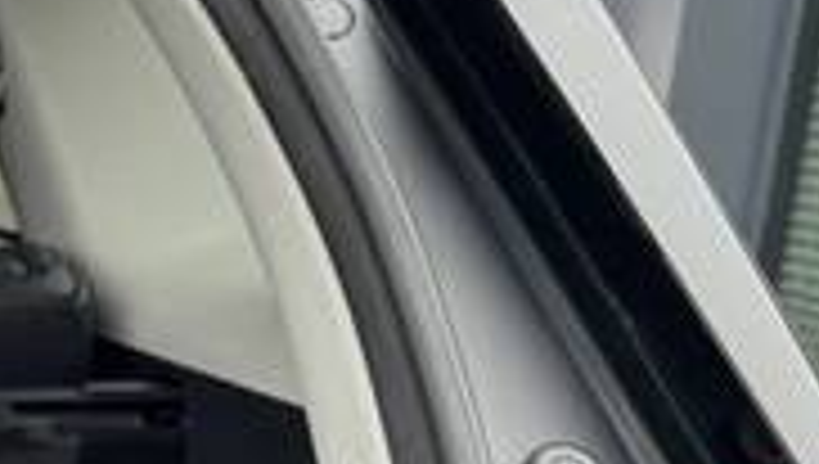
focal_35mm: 172
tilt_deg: -21.9
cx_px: -1197
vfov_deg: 6.6
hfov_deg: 10.6
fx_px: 3741
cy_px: 1234
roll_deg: +0.0
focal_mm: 6.76
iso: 100
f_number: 1.78
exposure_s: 1/121
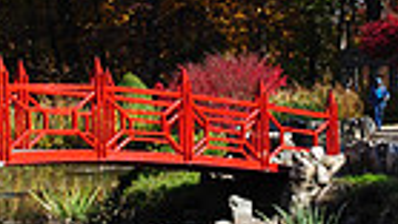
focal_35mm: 158
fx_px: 1666
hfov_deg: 13.6
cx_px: 223
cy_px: 78
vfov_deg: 7.7
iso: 200
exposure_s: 1/200
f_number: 10
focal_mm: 24
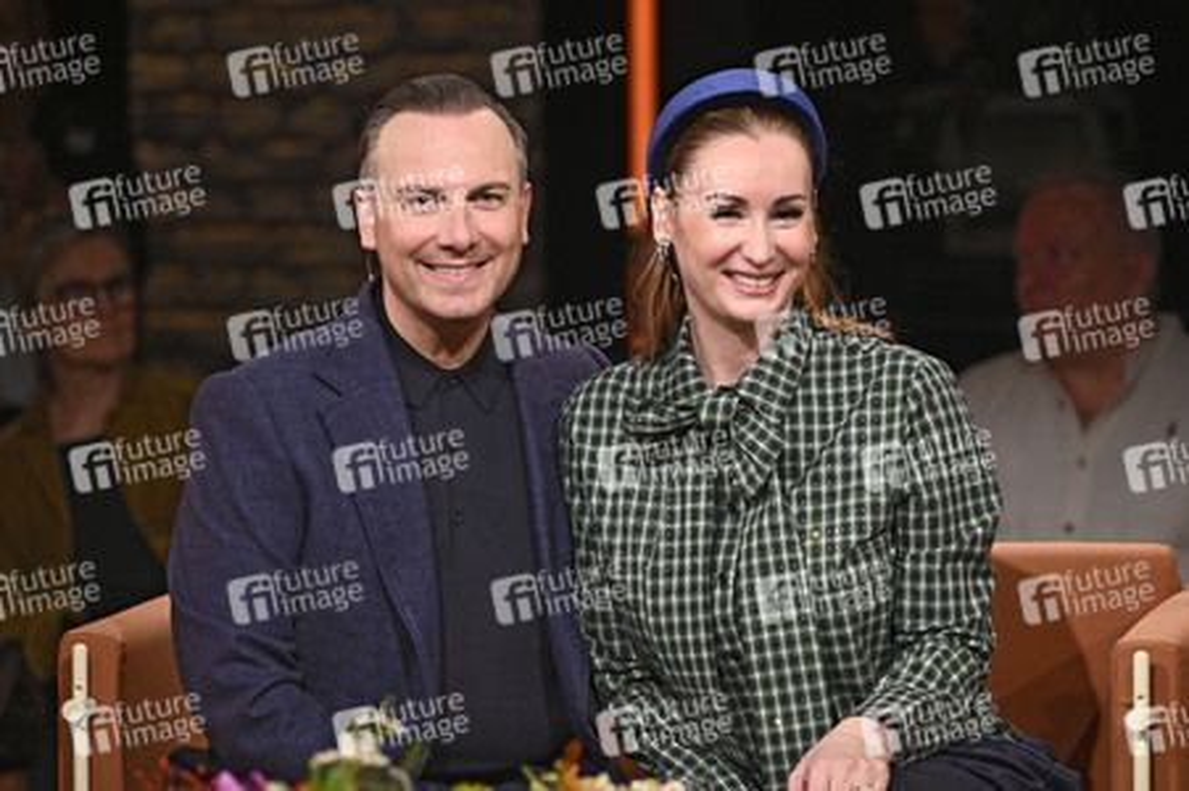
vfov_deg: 8.3
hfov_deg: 12.5
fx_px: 5445
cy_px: 396
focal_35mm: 165
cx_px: 594
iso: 2500
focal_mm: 165
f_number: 4
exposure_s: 1/320
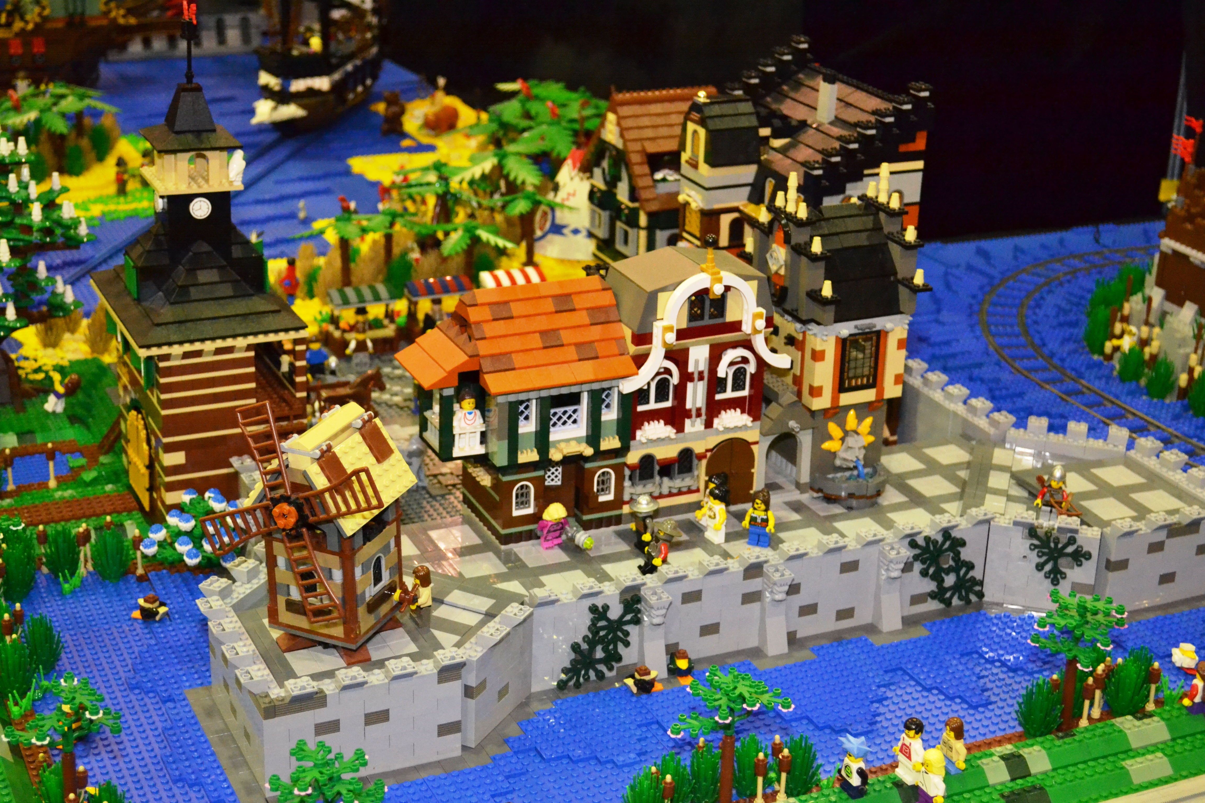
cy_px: 402
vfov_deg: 23.8
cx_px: 602
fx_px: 1908
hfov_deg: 35.1
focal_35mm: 57
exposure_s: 1/60
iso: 3200
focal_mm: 38
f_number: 5
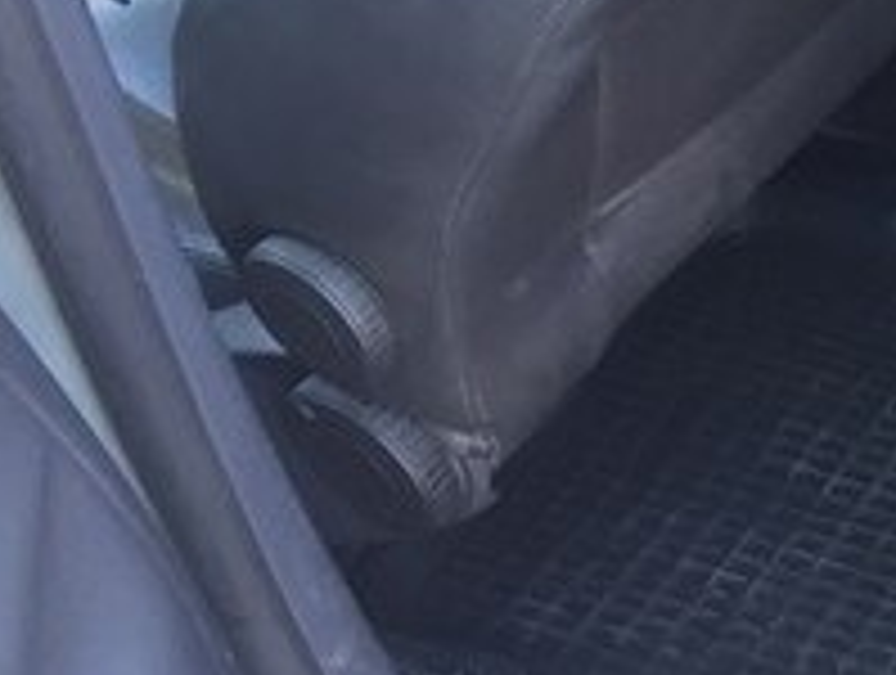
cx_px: 1405
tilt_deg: -37.2
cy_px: -214
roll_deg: +0.6
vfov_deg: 14.7
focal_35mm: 96
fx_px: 2489
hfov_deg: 17.9
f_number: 2.2
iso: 80
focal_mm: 4.15
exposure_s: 1/33
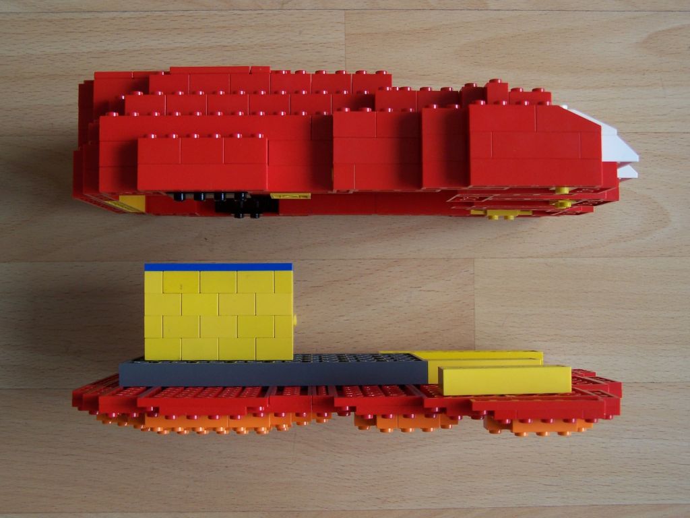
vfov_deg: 28.6
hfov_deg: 37.5
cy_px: 259
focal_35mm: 51
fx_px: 1017
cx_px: 345
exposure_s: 1/90
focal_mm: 8.5
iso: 80
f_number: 3
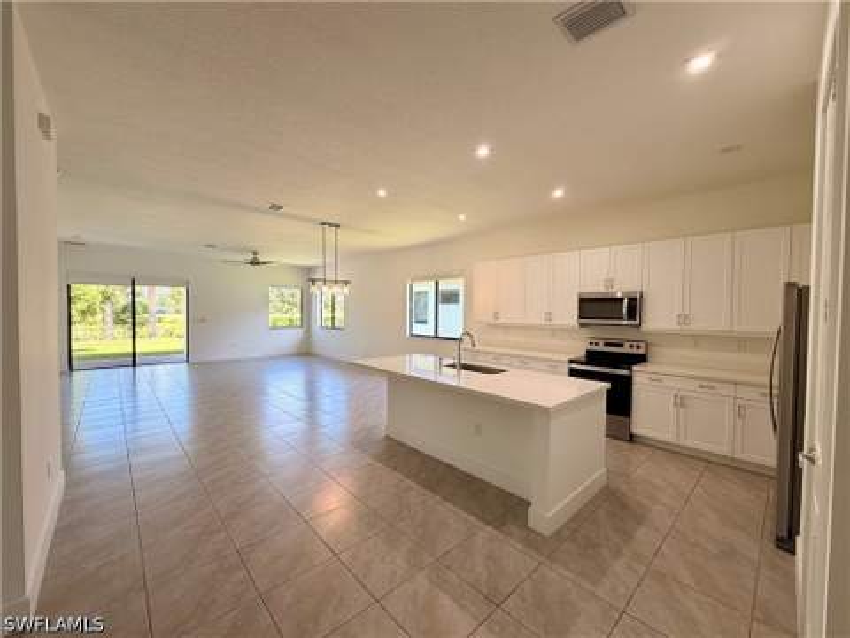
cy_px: 319
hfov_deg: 102.1
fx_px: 344
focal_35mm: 14
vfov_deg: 85.7
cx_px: 425
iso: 200
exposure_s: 1/120
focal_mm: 2.22
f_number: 2.2
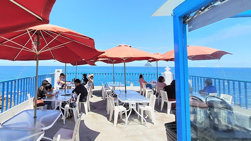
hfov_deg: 87.8
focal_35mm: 19
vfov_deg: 58.0
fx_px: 126
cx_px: 94
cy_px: 58
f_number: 2.2
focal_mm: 1.74
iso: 50
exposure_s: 1/792
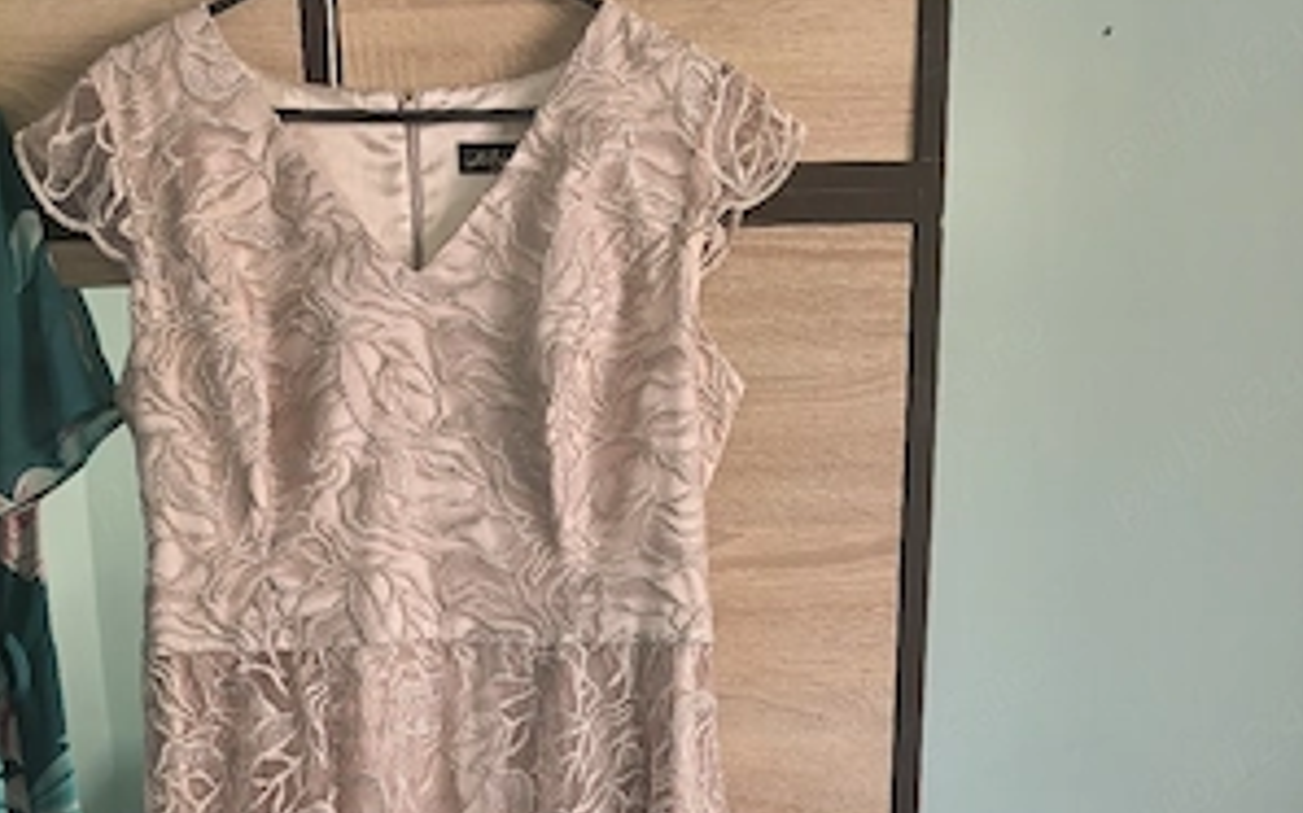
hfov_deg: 52.8
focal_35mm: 37
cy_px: 809
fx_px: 1313
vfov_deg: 31.8
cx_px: 652
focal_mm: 4.81
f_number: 1.8
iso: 815
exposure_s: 1/50.3
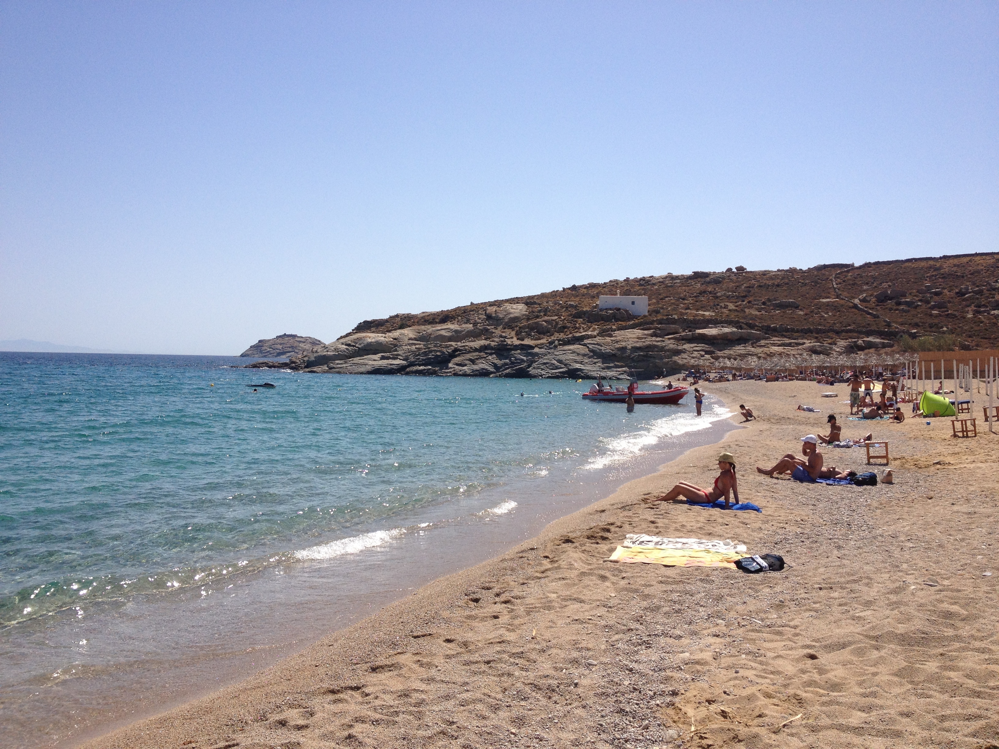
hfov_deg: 52.6
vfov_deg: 40.7
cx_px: 500
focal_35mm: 35
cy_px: 374
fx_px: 1010
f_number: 2.4
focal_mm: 4.28
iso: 50
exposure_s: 1/3067
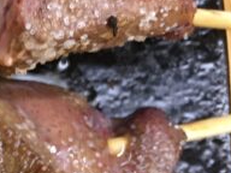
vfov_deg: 9.5
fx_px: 1034
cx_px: -297
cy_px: 161
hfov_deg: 11.0
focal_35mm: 155
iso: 80
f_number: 2.2
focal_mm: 4.15
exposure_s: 1/30
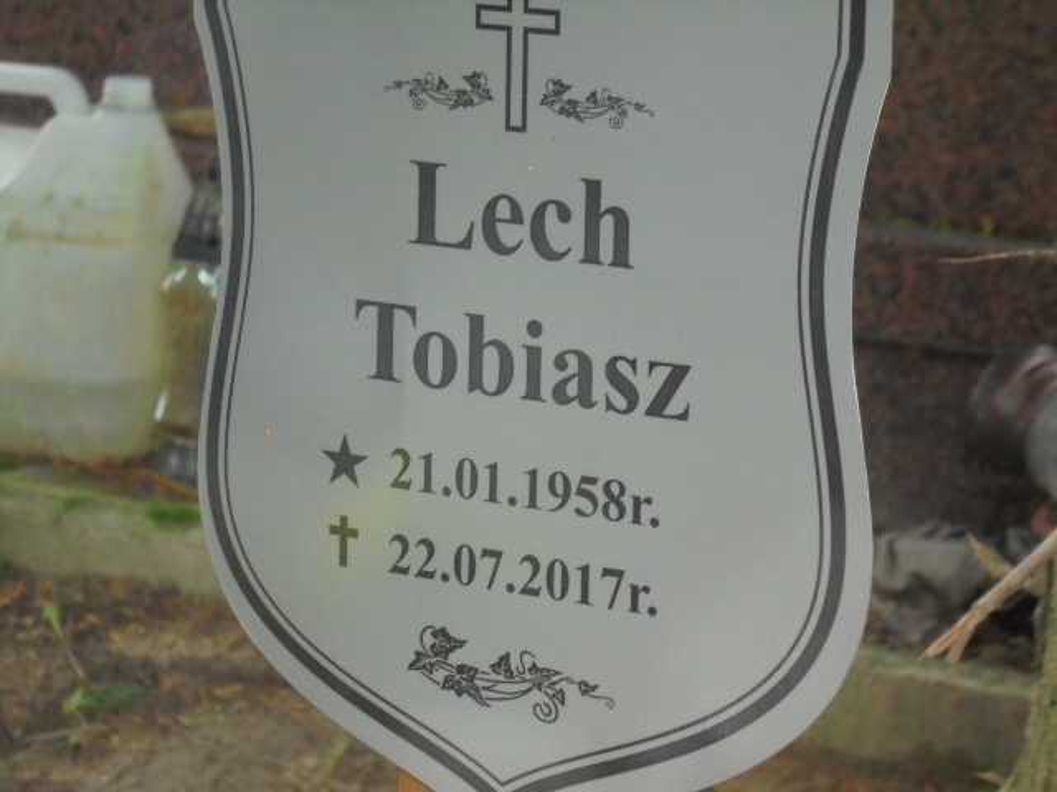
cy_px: 396
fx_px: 3725
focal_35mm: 122
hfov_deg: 16.1
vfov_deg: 12.1
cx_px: 528
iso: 320
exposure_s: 1/125
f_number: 5.6
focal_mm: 21.8
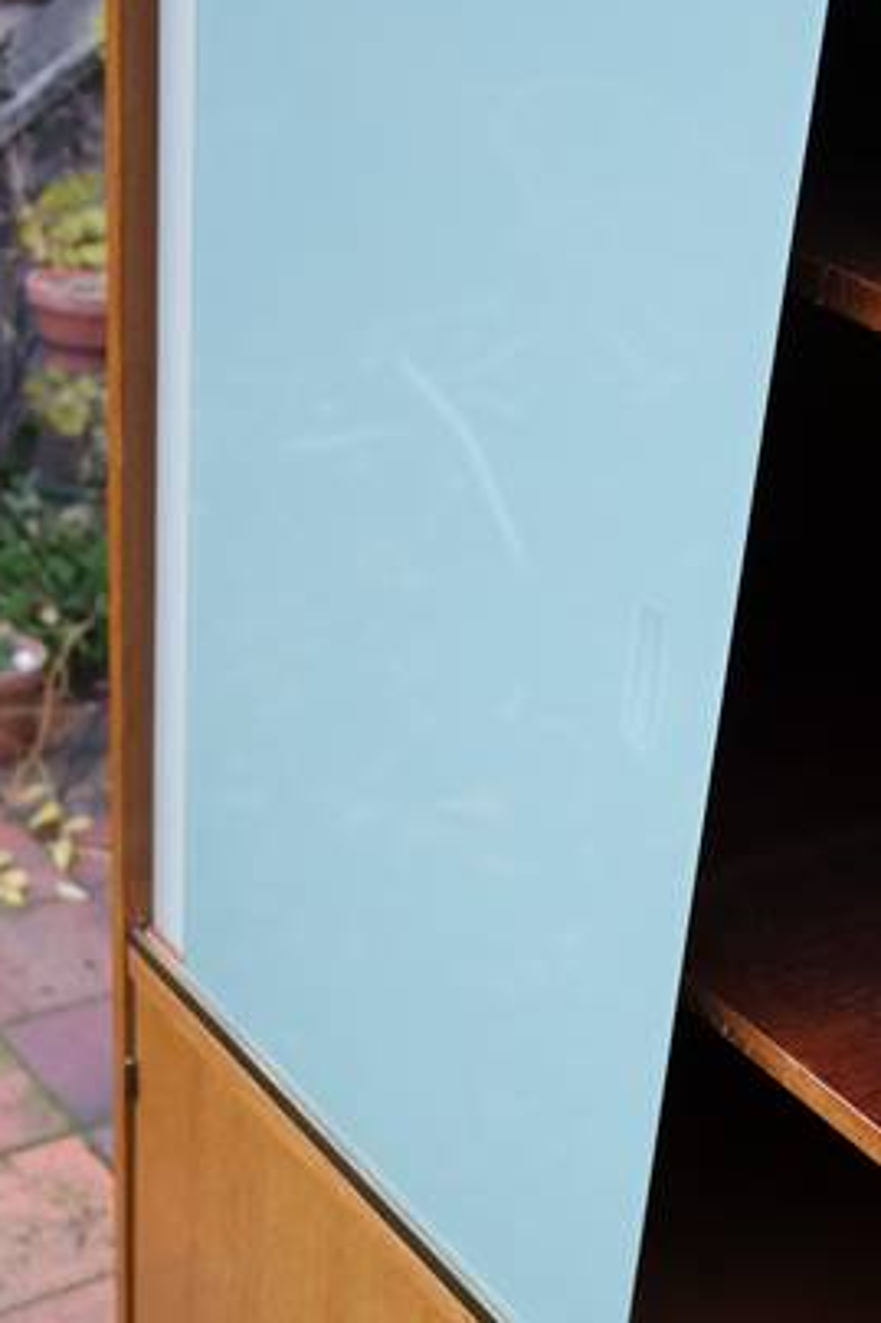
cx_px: 776
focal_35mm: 57
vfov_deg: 34.7
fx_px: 2094
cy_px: 907
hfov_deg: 23.2
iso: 200
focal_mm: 20
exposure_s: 1/40
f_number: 3.5
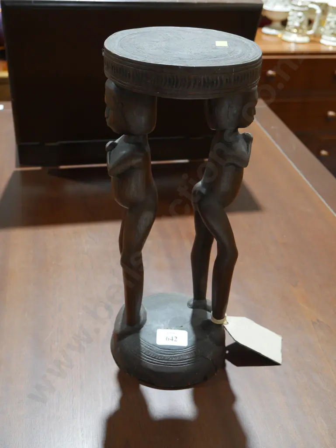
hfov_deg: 34.4
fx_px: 543
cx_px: 168
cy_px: 224
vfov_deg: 44.8
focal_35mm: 42
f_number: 5
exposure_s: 1/60
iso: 1250
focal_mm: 21
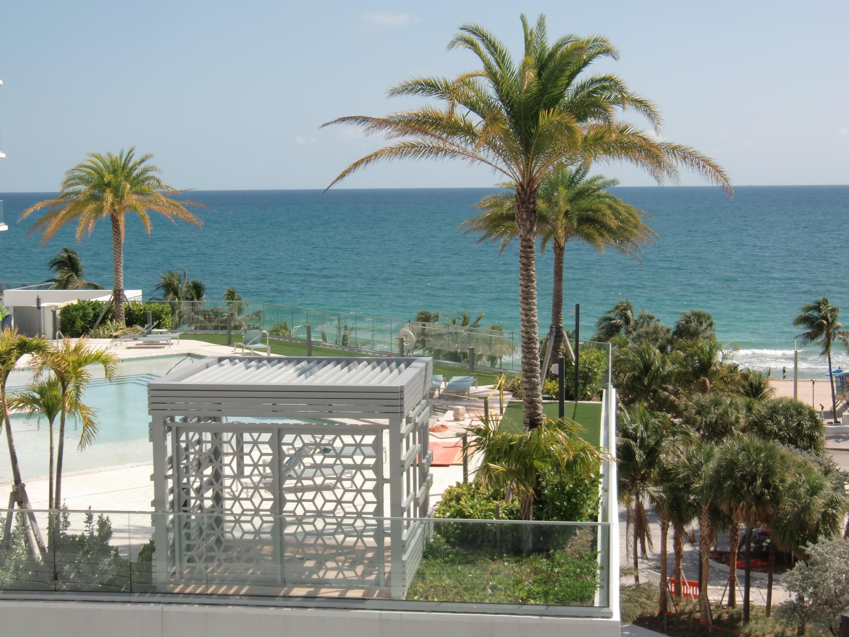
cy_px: 318
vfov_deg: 26.6
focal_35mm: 55
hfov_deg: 34.9
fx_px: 1349
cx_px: 424
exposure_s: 1/640
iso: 64
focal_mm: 9.8
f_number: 4.2
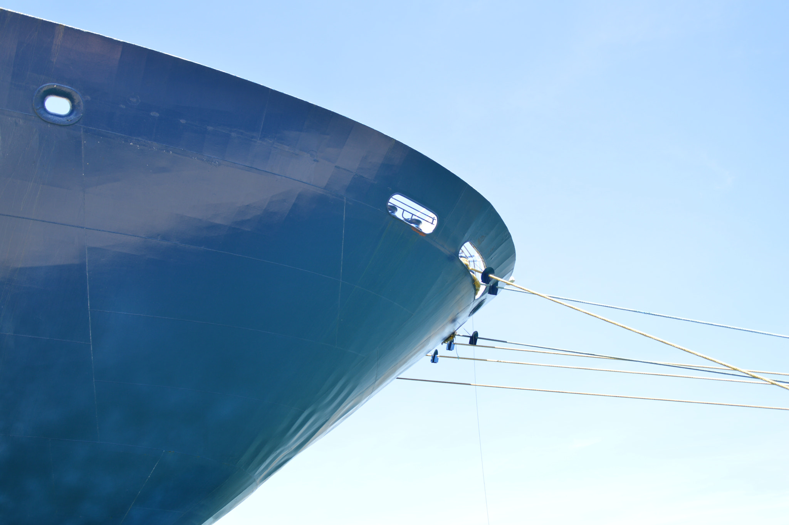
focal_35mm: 38
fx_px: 821
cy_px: 262
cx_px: 394
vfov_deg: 35.4
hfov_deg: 51.3
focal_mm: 25
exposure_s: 1/200
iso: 100
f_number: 5.6
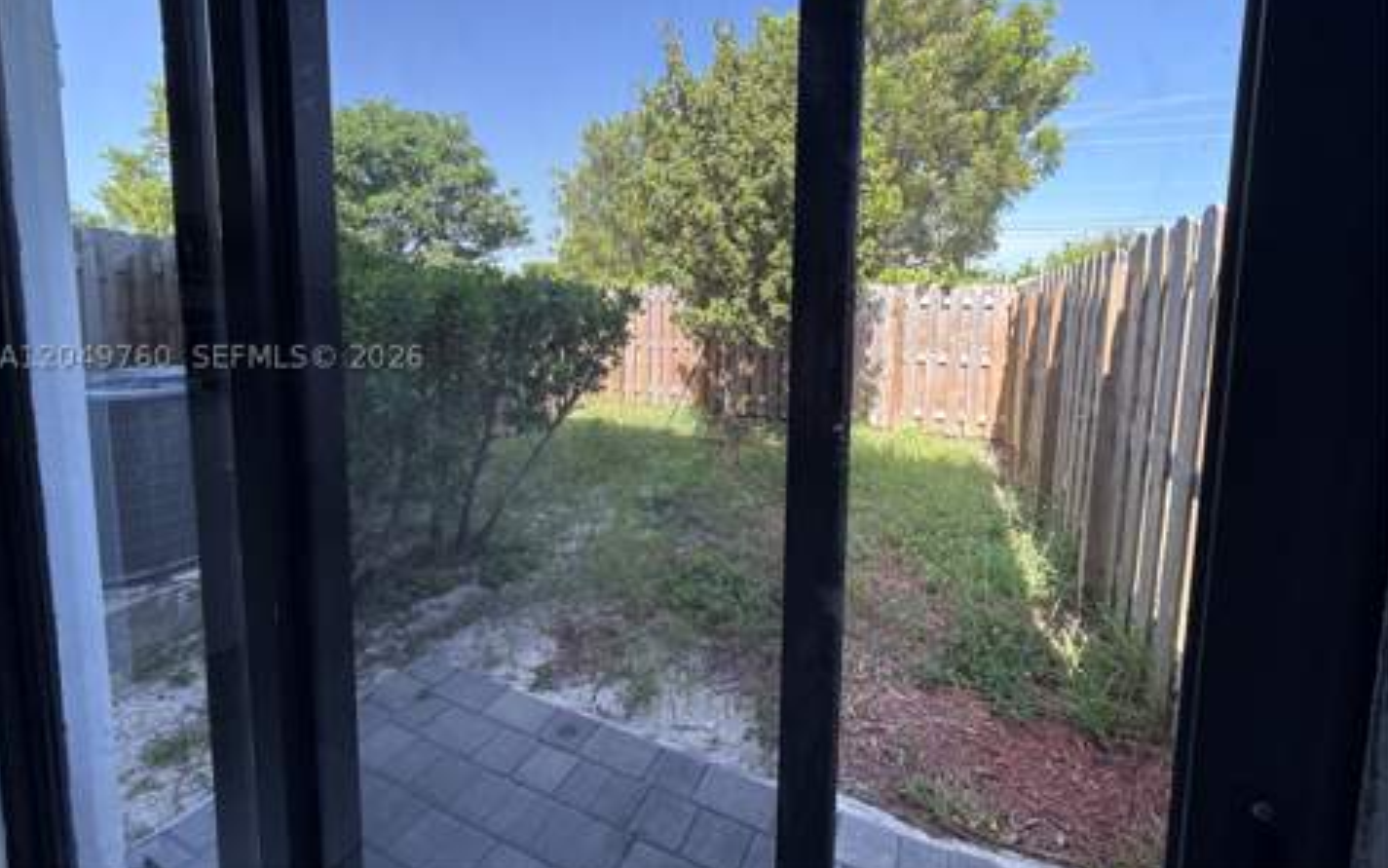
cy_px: 357
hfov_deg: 101.5
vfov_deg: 74.2
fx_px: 567
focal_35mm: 15
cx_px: 693
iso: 50
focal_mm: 2.22
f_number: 2.2
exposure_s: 1/152
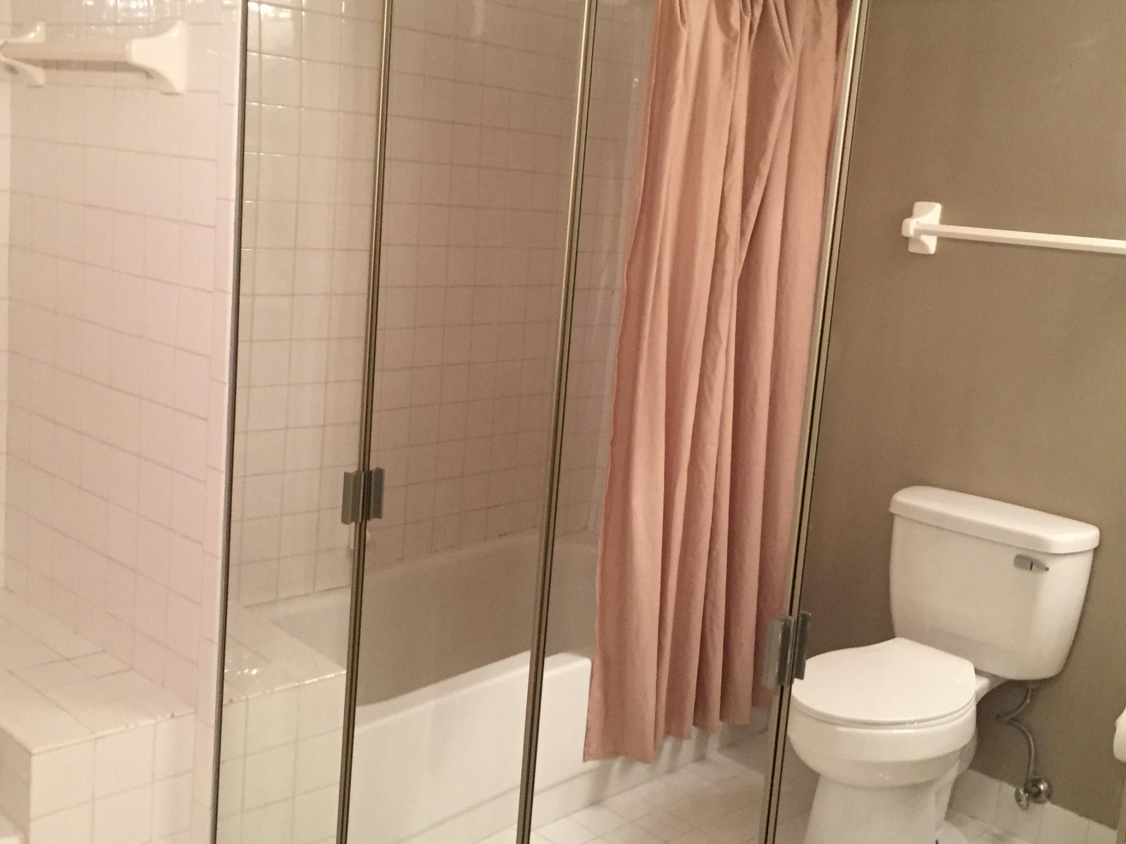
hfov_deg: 46.8
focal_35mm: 40
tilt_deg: -8.0
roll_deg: -3.6
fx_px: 1301
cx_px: 527
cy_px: 384
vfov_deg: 35.9
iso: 160
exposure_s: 1/30
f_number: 2.2
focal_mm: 4.15
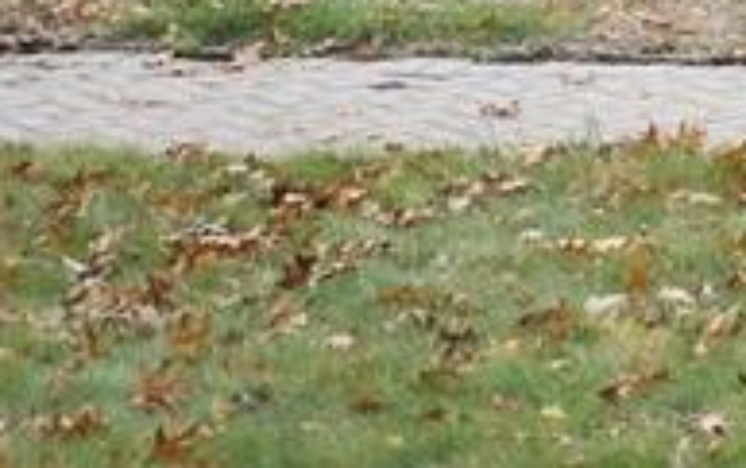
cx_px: 1573
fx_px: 4945
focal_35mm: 243
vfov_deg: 5.2
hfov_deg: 8.2
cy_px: -746
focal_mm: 30
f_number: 4.5
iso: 400
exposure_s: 1/250
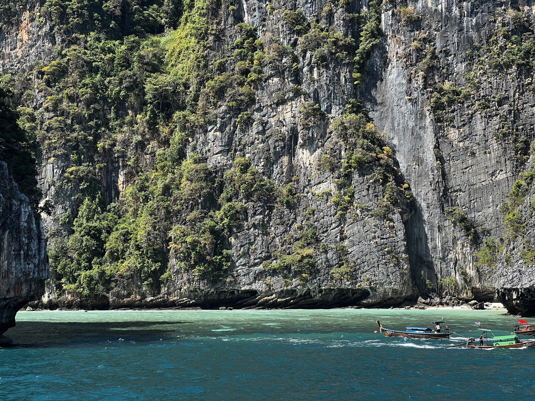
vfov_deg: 19.1
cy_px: 200
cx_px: 268
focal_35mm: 77
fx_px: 1190
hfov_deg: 25.3
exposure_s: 1/232
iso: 32
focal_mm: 9
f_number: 2.8
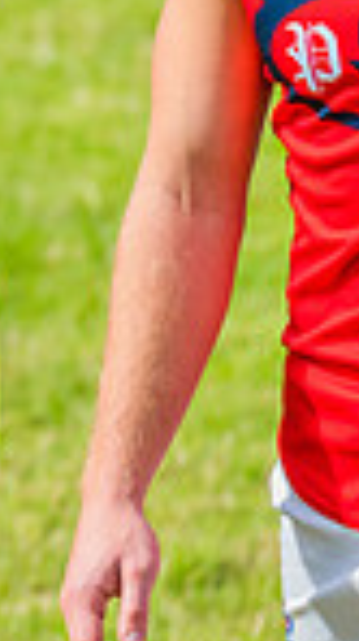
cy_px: -230
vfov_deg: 2.0
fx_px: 17929
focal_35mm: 1057
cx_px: -396
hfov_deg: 1.1
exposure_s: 1/800
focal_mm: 220
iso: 640
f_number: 6.3
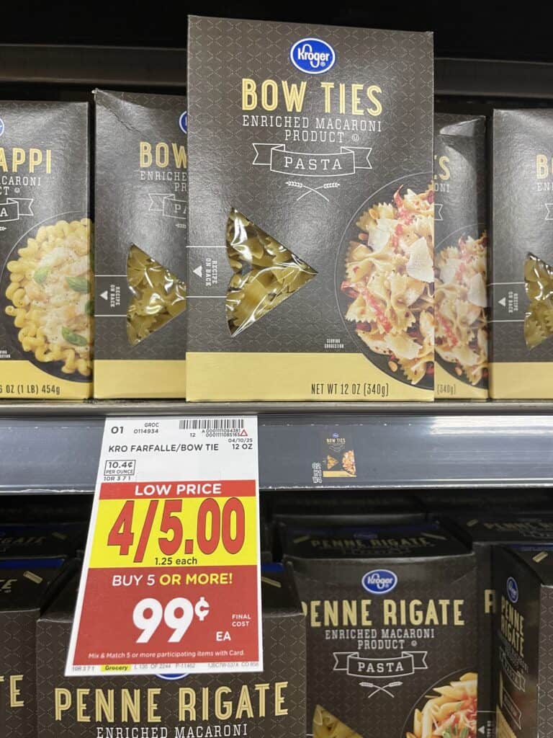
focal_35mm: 26
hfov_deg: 53.1
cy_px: 369
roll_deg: +0.1
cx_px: 276
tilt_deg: -0.6
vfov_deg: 67.3
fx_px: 554
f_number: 1.6
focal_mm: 4.2
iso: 100
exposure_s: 1/60
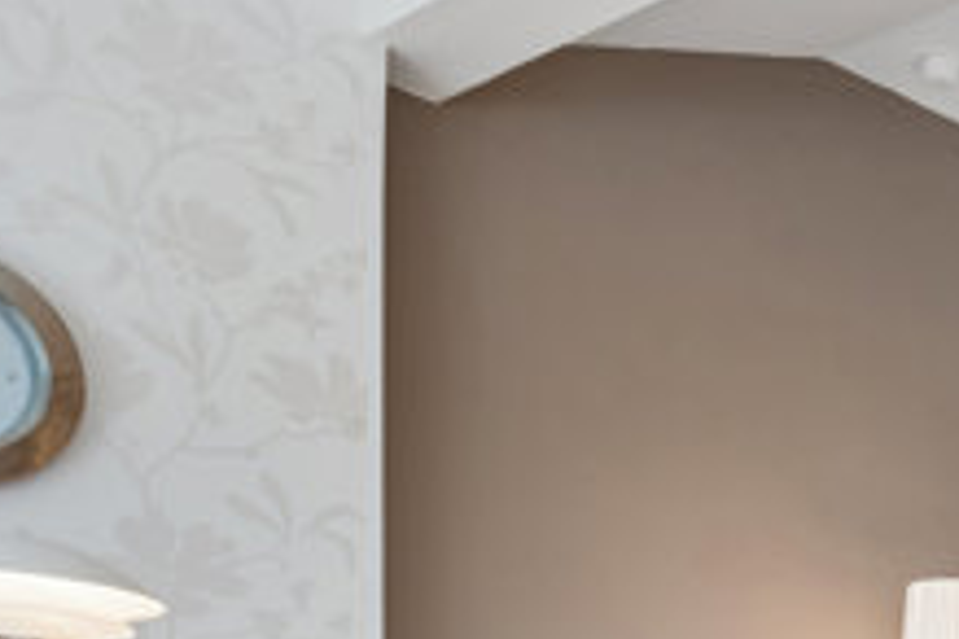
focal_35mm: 73
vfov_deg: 17.0
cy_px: 948
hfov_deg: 22.0
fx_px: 1944
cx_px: 1506
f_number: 10
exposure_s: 1/13
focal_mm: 20
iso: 250
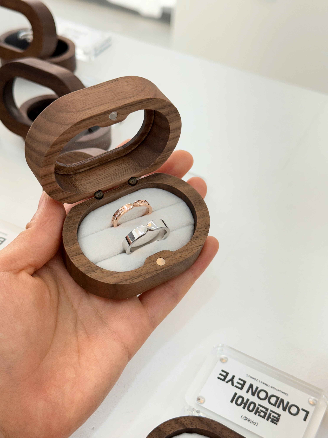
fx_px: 606
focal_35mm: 48
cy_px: 219
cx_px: 164
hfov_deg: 30.3
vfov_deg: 39.7
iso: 64
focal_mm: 6.76
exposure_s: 1/574
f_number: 1.78
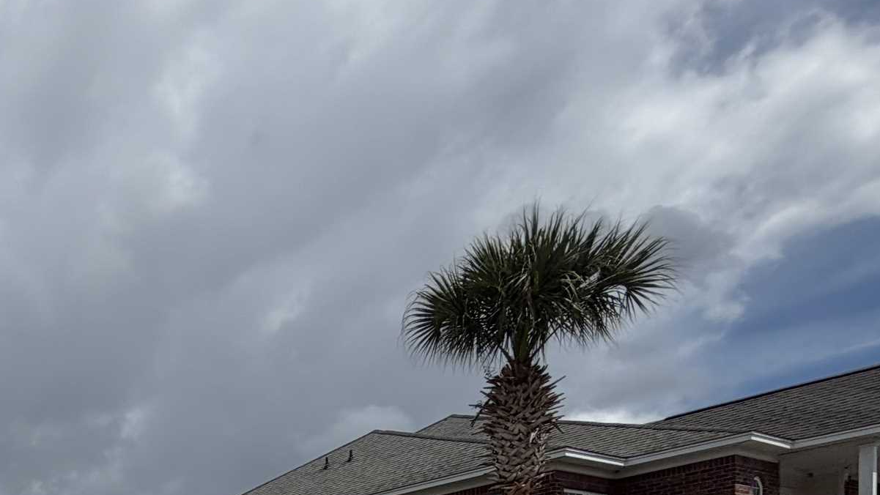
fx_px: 910
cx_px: -135
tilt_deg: -1.6
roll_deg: +3.1
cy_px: 751
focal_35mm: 39
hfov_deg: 39.7
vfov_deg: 23.8
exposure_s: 1/2165
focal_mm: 2.22
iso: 20
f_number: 2.2
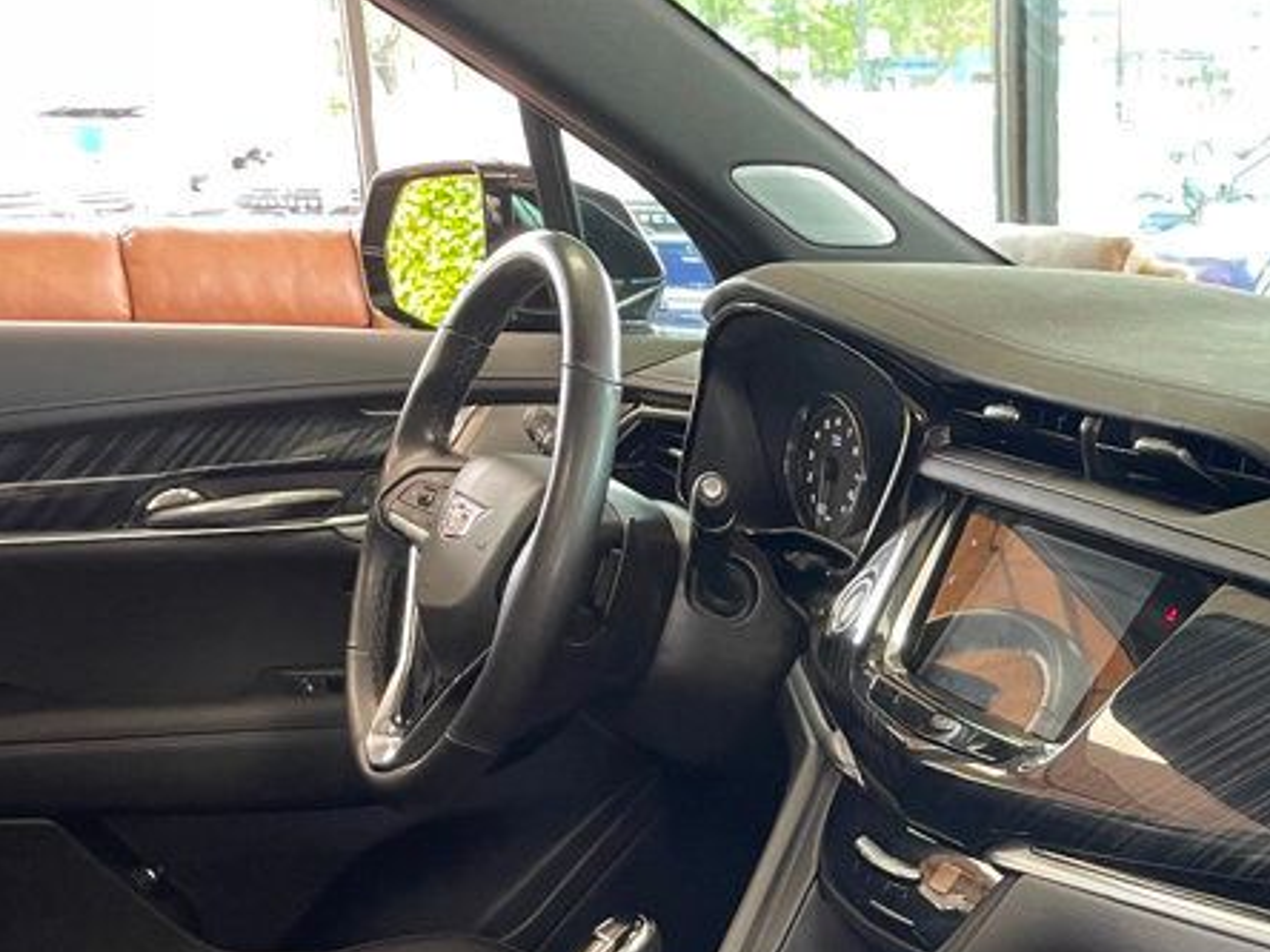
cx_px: 1093
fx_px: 2201
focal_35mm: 60
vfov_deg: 23.1
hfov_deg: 31.0
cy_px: 1029
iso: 125
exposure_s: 1/60
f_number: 1.6
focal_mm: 4.2
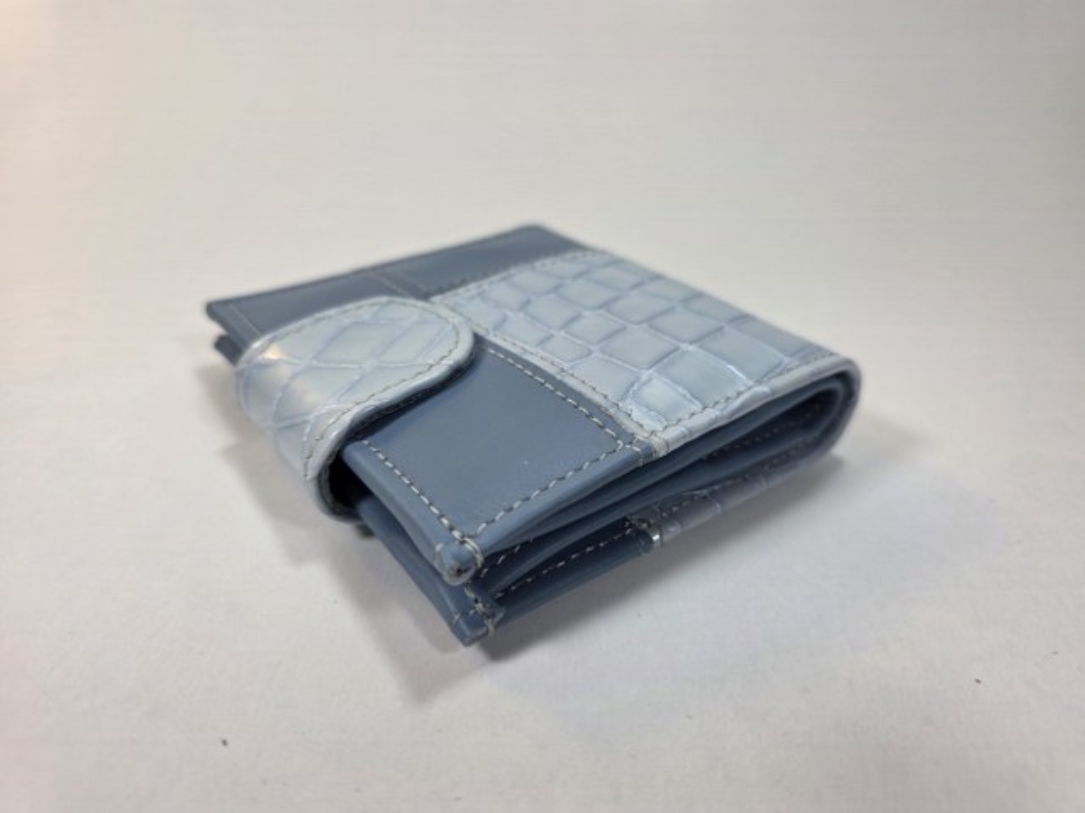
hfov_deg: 73.9
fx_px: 721
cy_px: 406
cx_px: 542
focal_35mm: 23
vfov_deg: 58.9
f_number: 1.7
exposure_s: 1/114
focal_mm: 6.3
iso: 12
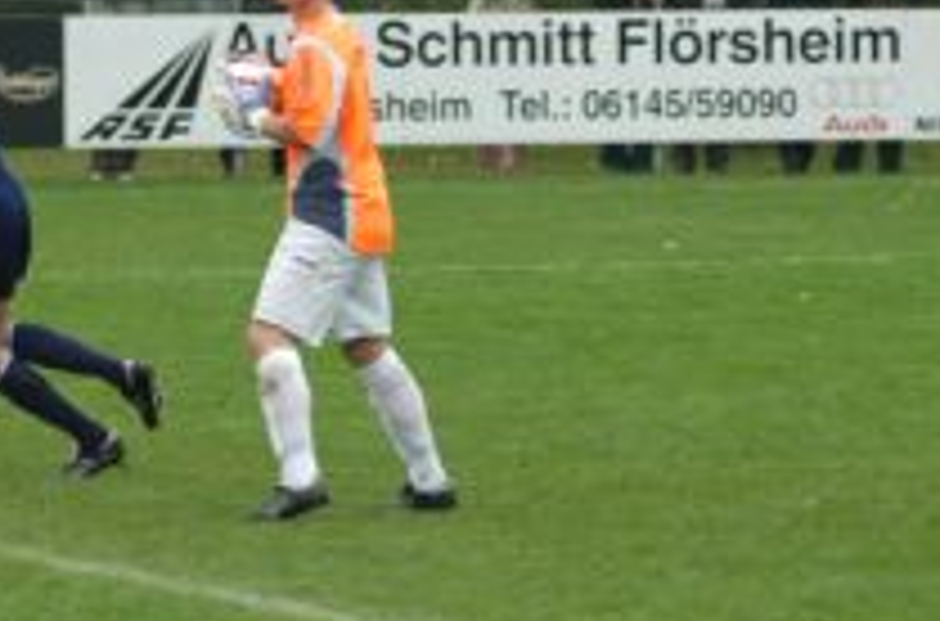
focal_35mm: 575
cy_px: 236
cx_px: 297
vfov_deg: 2.4
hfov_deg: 3.6
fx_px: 14969
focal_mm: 200
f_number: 4.5
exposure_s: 1/320
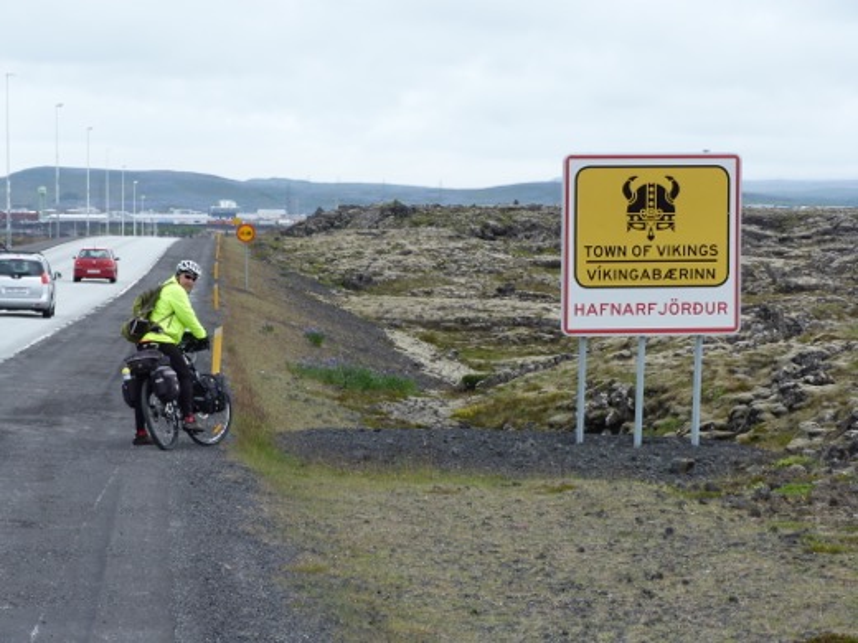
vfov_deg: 11.8
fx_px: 3123
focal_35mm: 126
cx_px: 429
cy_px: 322
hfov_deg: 15.6
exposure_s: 1/200
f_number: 4.5
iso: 80
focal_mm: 22.7
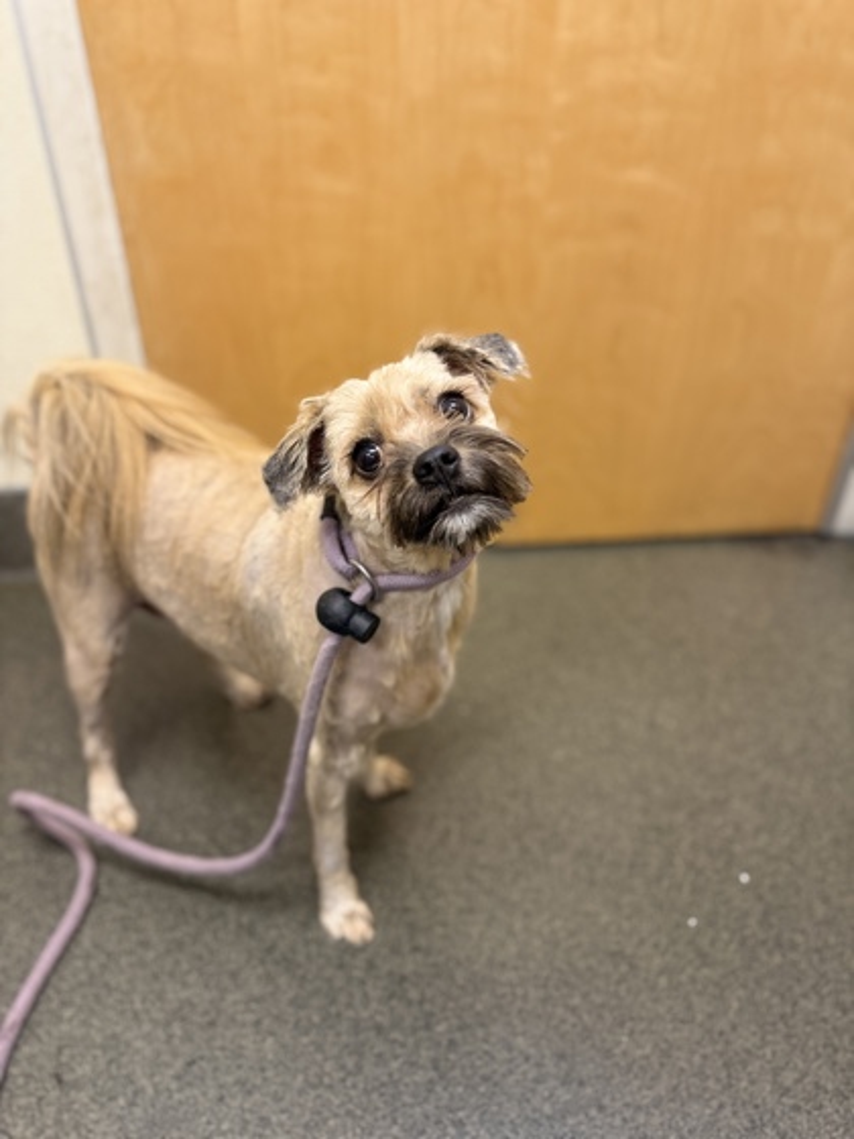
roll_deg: -0.6
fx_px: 789
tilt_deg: -34.3
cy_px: 570
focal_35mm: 24
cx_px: 427
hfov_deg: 56.8
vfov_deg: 71.6
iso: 250
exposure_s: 1/60
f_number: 1.78
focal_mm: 6.76
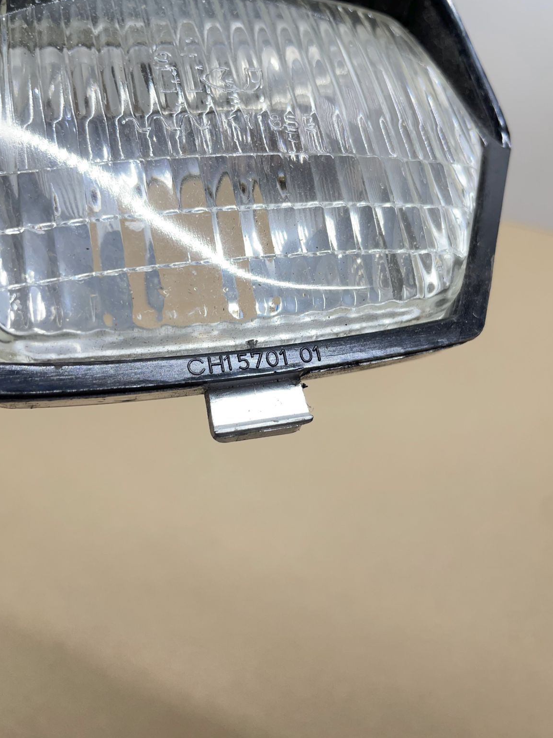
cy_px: 363
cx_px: 284
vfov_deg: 65.3
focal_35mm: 27
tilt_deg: -61.5
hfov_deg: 51.4
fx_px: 575
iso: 50
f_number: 1.6
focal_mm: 4.2
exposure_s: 1/100
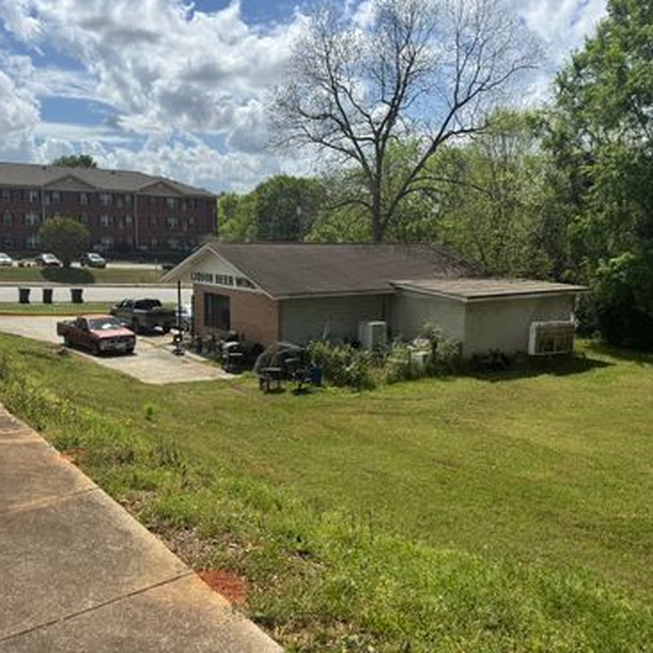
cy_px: 333
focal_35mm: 29
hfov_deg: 55.6
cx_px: 307
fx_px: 619
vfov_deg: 55.6
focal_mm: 6.76
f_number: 1.78
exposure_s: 1/5814
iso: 80
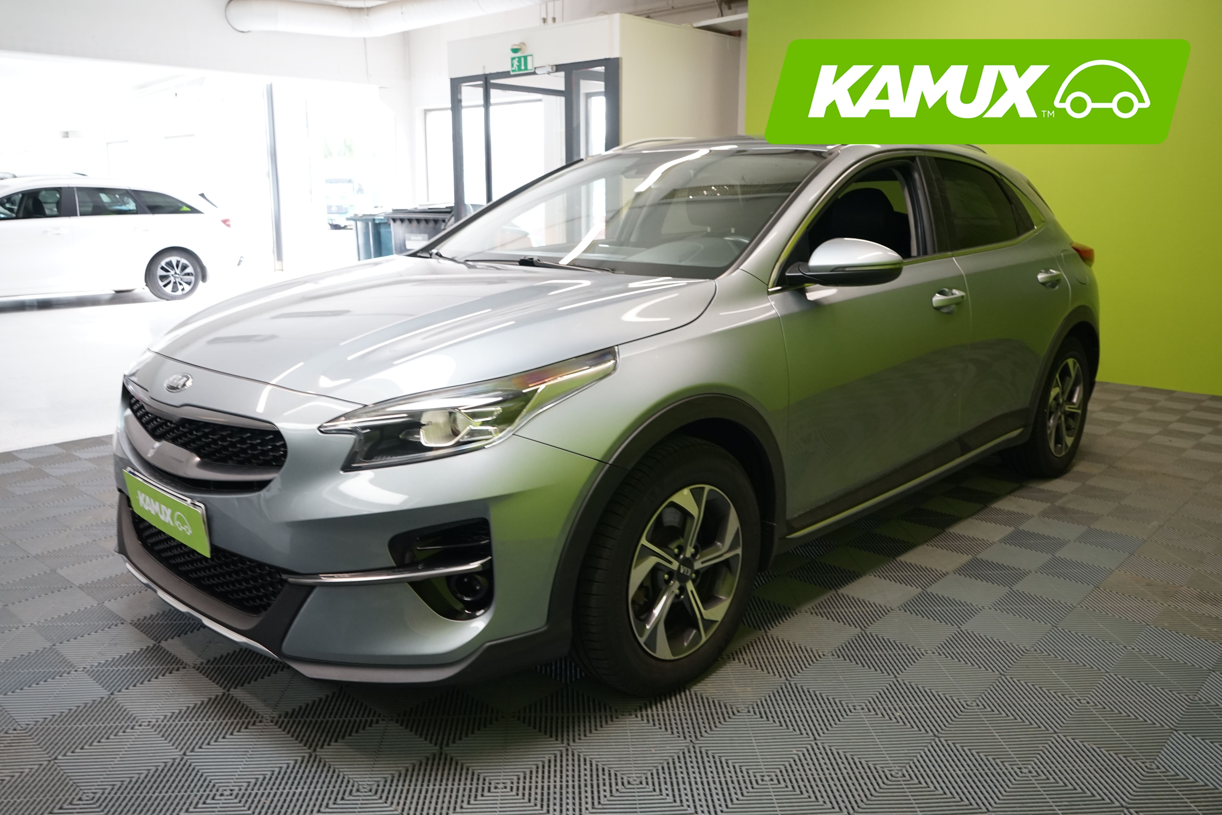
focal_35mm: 28
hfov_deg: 65.5
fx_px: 950
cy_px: 408
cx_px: 611
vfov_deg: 46.4
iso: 1250
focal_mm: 28
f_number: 6.3
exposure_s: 1/30
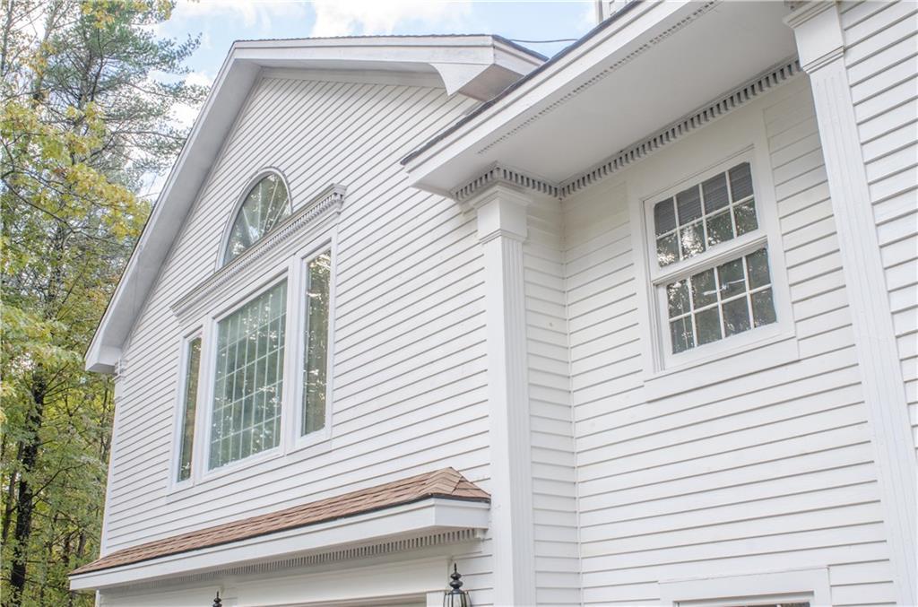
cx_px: 459
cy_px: 304
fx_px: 916
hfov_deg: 53.3
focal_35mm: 36
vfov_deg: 36.7
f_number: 11
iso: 200
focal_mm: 24
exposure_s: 1/40
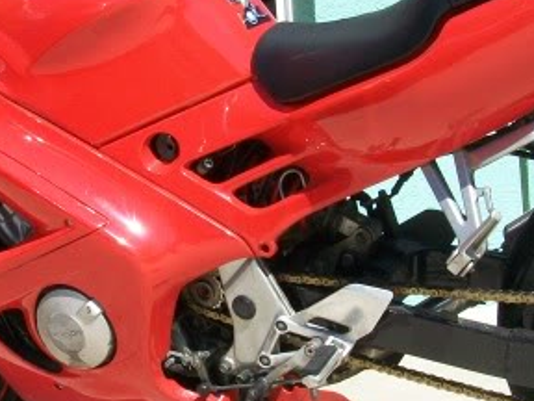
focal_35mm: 89
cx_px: 245
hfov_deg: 22.0
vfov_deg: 16.6
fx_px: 1373
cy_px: 175
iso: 64
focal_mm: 5.7
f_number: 5.5
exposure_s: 1/320
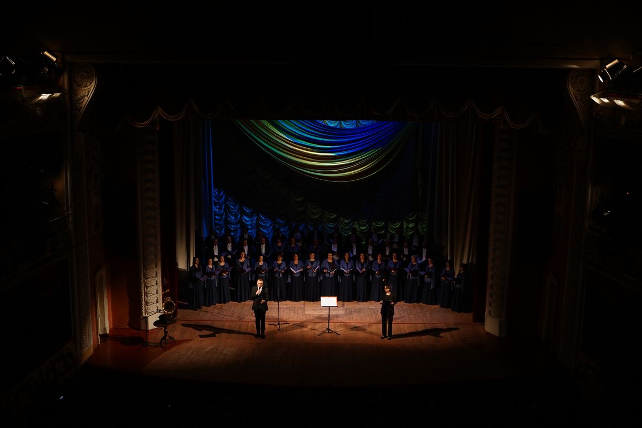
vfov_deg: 31.9
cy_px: 214
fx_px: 749
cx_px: 321
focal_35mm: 42
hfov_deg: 46.4
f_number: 2.8
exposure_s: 1/60
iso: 250
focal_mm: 28
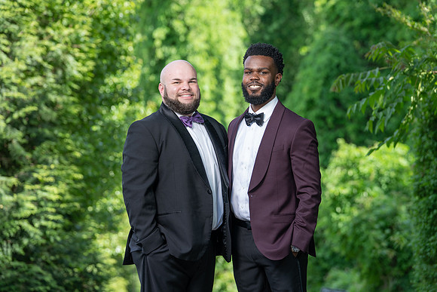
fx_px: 1514
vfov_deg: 11.0
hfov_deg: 16.4
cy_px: 145
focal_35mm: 125
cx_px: 219
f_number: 4
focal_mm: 118
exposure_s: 1/200
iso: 100
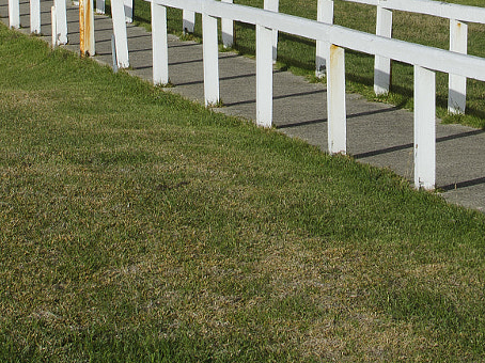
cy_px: -187
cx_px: 231
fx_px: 2488
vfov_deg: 8.2
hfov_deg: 11.1
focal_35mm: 178
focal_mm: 35
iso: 100
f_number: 10
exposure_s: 1/320
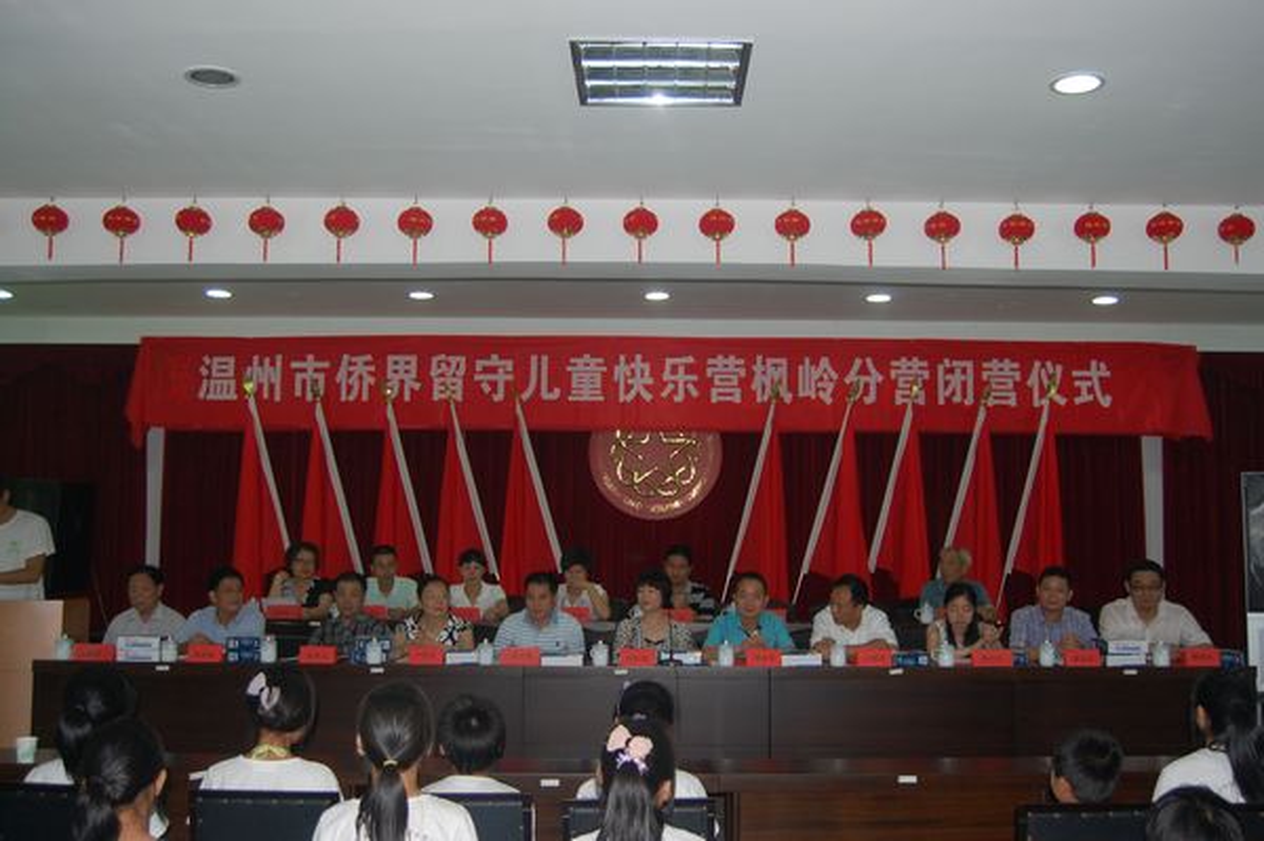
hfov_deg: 55.1
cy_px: 420
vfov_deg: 38.3
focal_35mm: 34
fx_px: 1210
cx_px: 632
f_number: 3.8
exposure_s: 1/60
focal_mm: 23
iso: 400
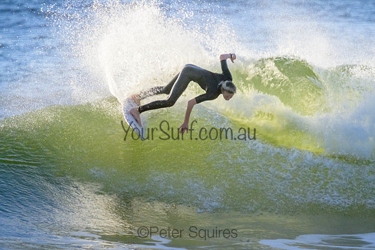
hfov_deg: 1.9
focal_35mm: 1098
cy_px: 116
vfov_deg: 1.3
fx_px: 11440
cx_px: 211
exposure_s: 1/2000
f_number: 11
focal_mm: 800
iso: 1800
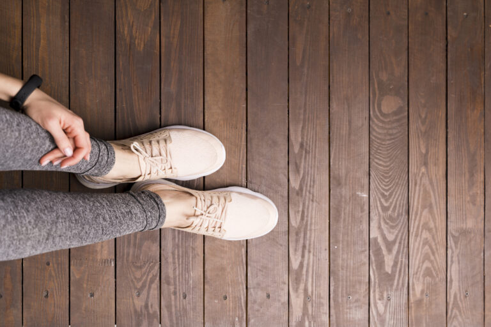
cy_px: 164
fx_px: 641
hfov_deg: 41.9
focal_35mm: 47
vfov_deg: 28.6
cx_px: 246
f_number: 4
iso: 200
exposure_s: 1/160
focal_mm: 47
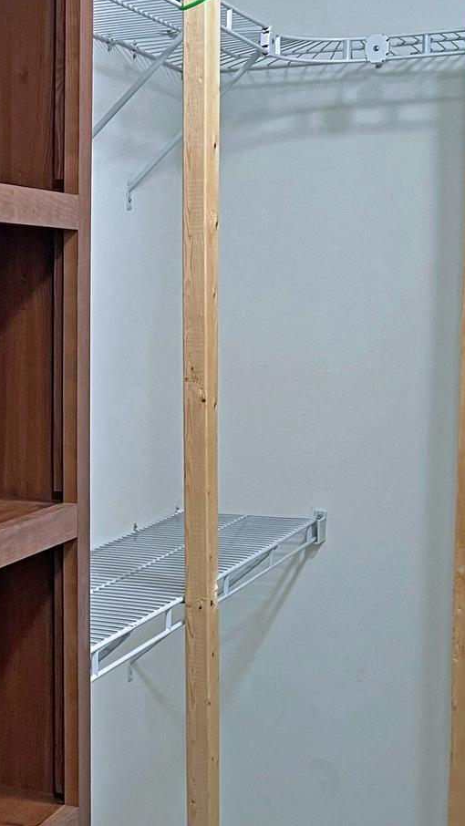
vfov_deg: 32.8
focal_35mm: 64
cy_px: 376
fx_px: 1402
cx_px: -96
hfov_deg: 17.9
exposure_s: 1/60
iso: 320
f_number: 1.5
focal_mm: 5.7
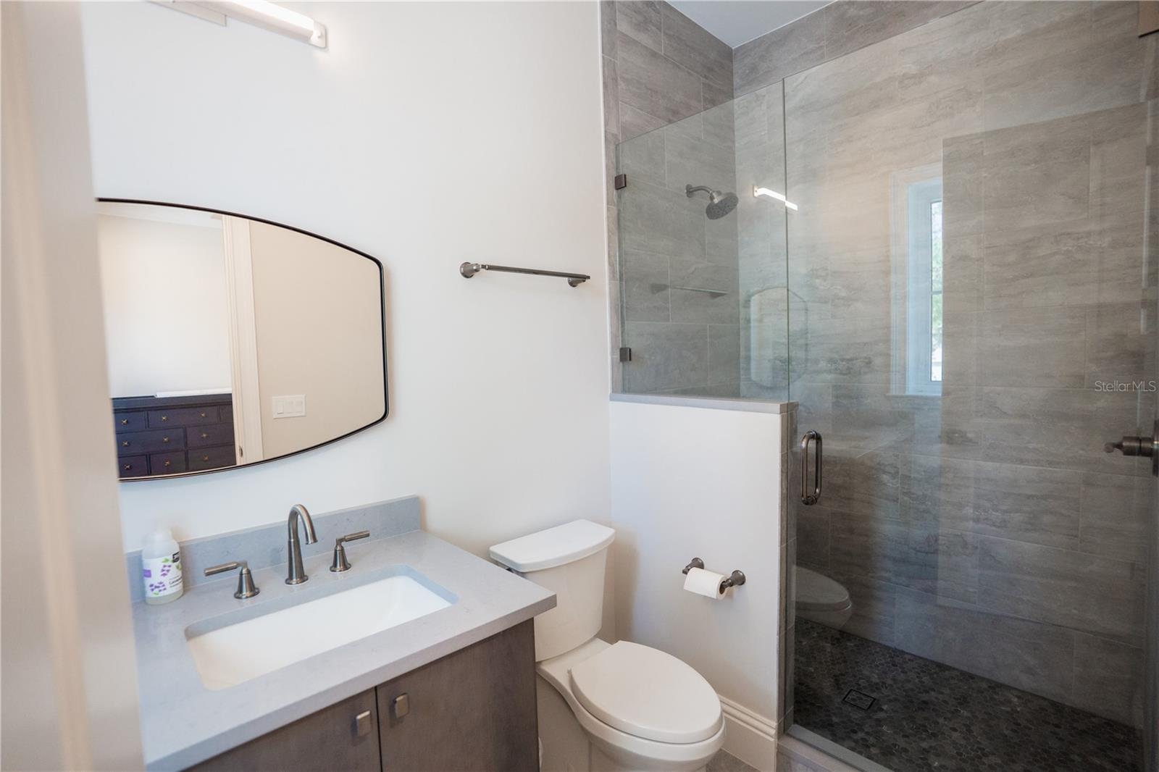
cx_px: 580
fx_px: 515
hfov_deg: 96.7
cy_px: 386
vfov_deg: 73.7
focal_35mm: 16
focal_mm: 16
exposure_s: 1/160
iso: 1600
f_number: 3.2
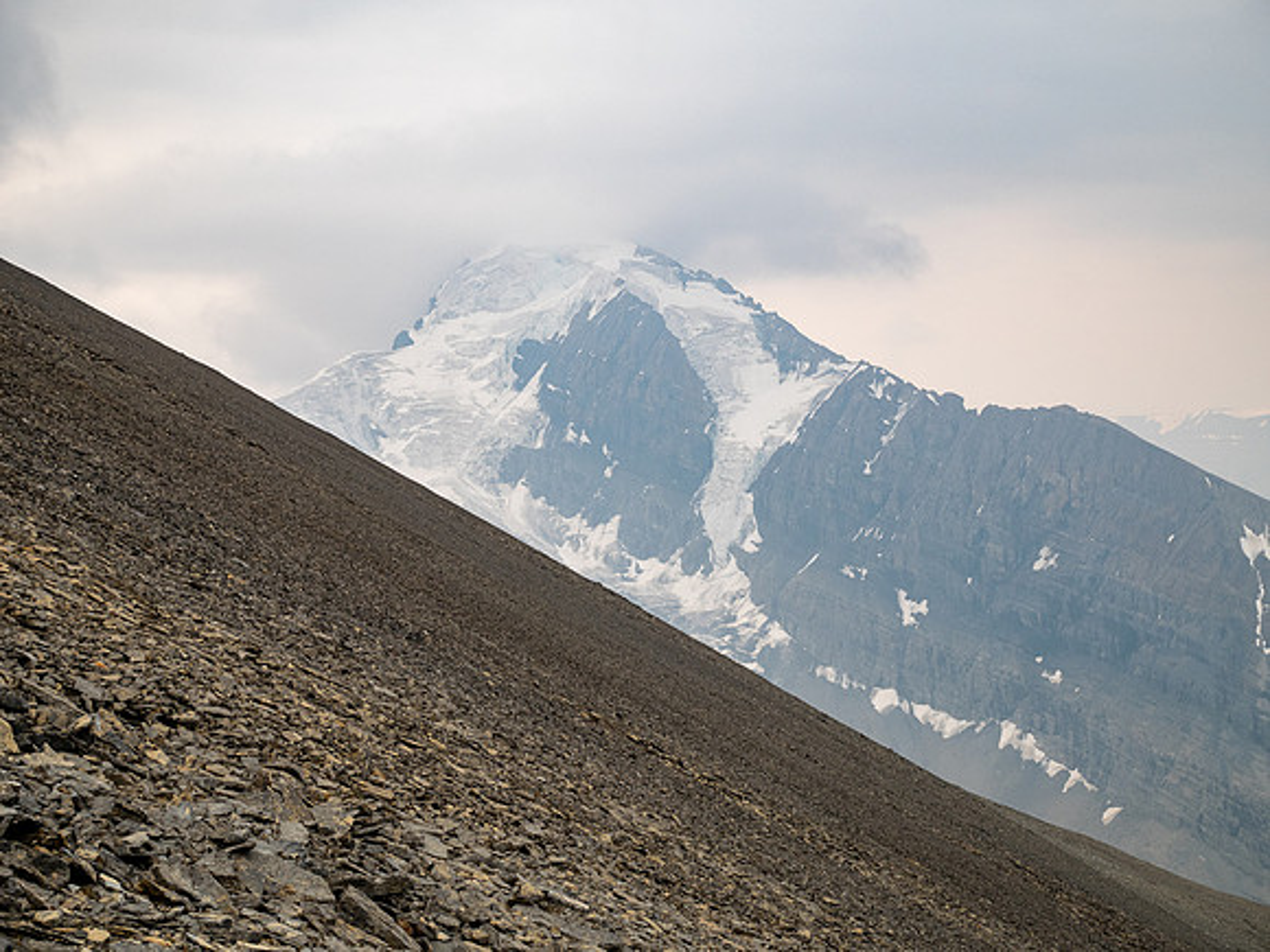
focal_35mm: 64
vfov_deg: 22.9
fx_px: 2348
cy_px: 476
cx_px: 635
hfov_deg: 30.3
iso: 200
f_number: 8
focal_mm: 32
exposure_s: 1/320
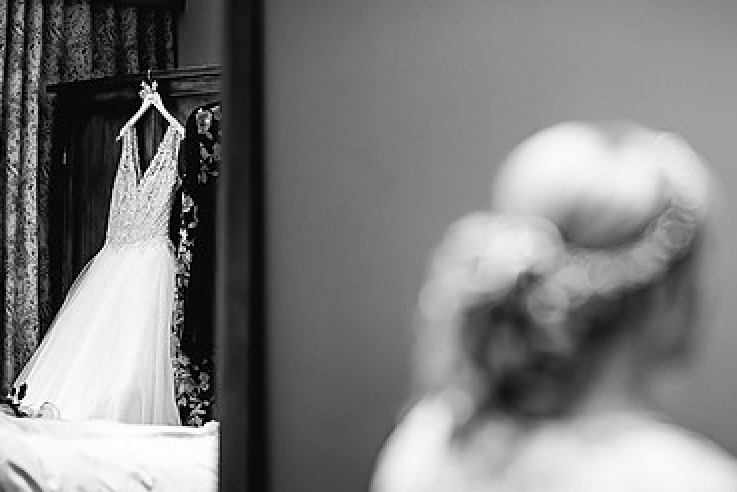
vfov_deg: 9.9
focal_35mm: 139
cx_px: 529
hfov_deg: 14.7
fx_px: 2845
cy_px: 269
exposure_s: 1/250
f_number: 1.4
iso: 1250
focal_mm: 85
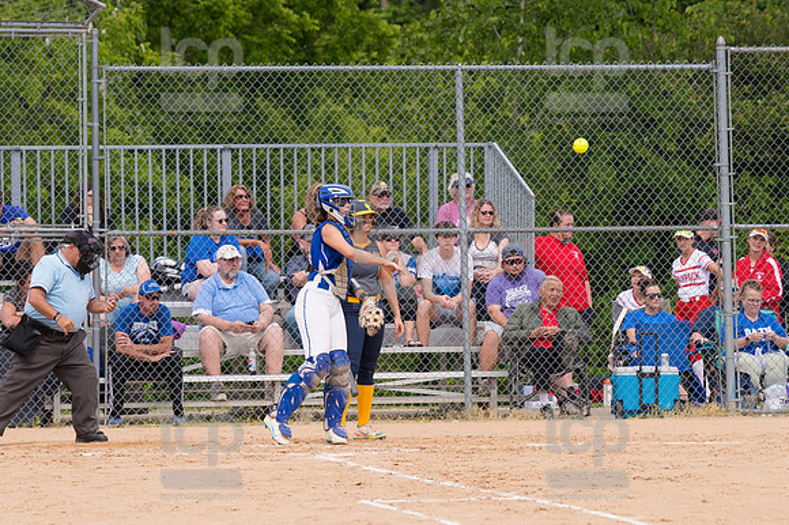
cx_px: 394
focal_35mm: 300
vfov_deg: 4.6
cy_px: 262
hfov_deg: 6.9
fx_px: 6571
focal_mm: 200
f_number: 5.6
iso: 320
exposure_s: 1/1600
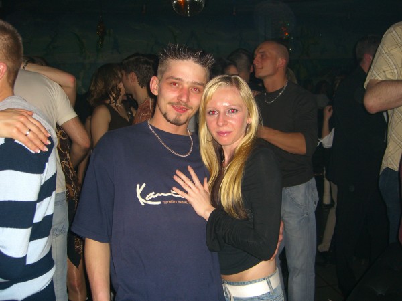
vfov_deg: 37.7
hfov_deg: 49.0
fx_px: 441
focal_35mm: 38
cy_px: 150
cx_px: 201
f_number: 2.8
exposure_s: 1/60
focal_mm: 7.9
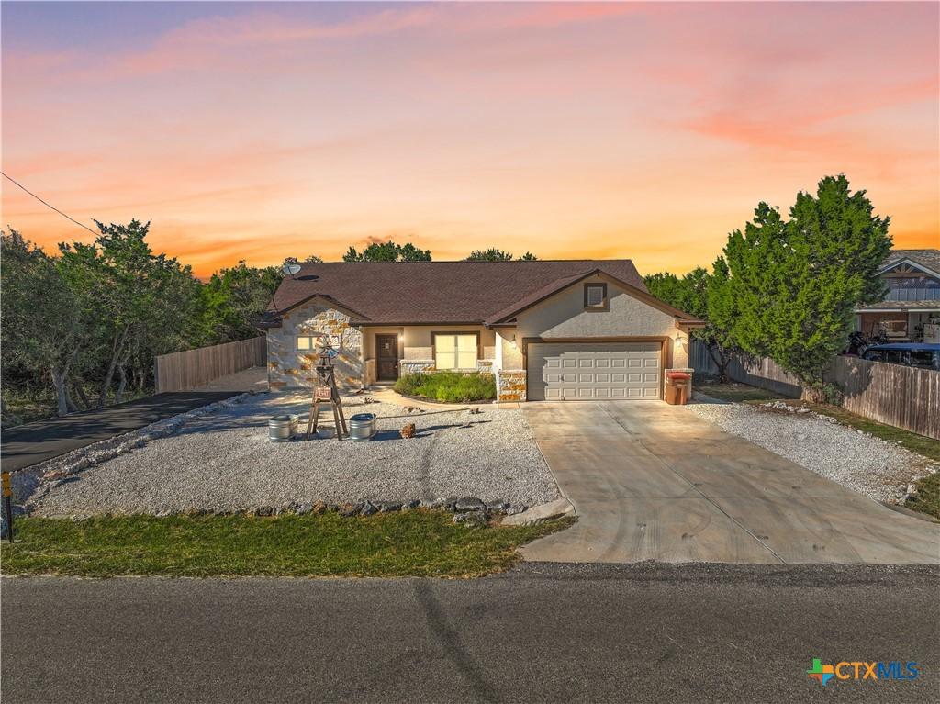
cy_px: 352
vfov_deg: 56.8
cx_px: 470
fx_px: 651
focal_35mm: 24
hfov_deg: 71.6
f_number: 2.8
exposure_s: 1/1600
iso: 100
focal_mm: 12.29
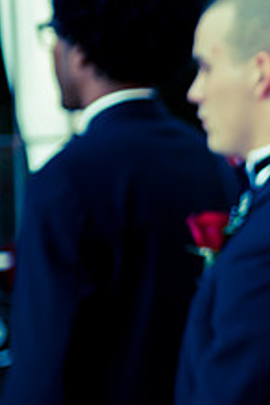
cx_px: 388
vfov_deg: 11.1
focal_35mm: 185
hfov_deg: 7.3
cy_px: 185
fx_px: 2081
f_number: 2.8
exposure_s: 1/200
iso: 200
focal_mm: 70
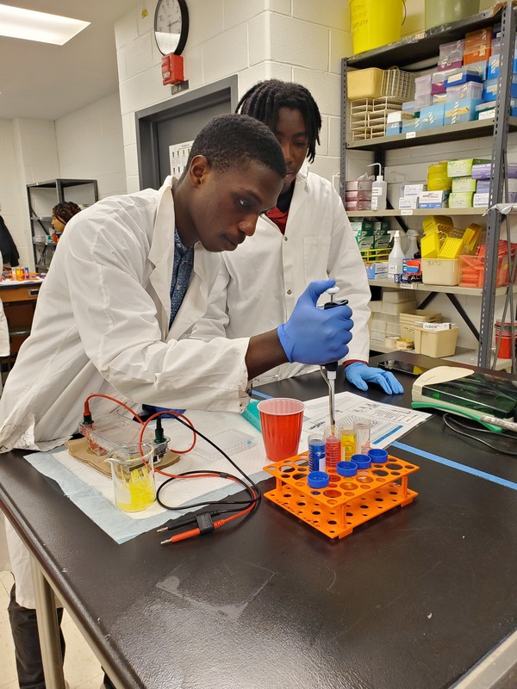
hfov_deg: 53.1
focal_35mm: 26
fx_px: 518
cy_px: 344
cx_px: 258
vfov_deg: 67.3
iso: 250
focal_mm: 4.3
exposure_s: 1/40
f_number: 2.4
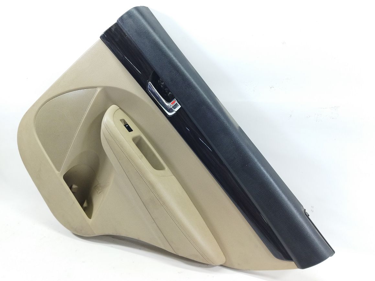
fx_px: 303
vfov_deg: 49.8
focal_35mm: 28
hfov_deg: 63.4
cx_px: 189
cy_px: 139
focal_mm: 4.71
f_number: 1.79
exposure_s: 1/100
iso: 197
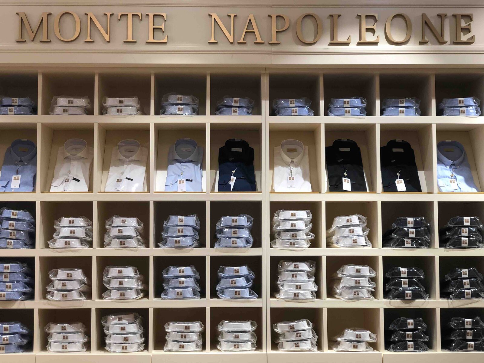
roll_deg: +0.6
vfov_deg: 28.0
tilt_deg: +2.9
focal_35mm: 52
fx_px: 727
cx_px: 242
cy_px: 182
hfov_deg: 36.8
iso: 50
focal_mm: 6
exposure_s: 1/50
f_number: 2.4
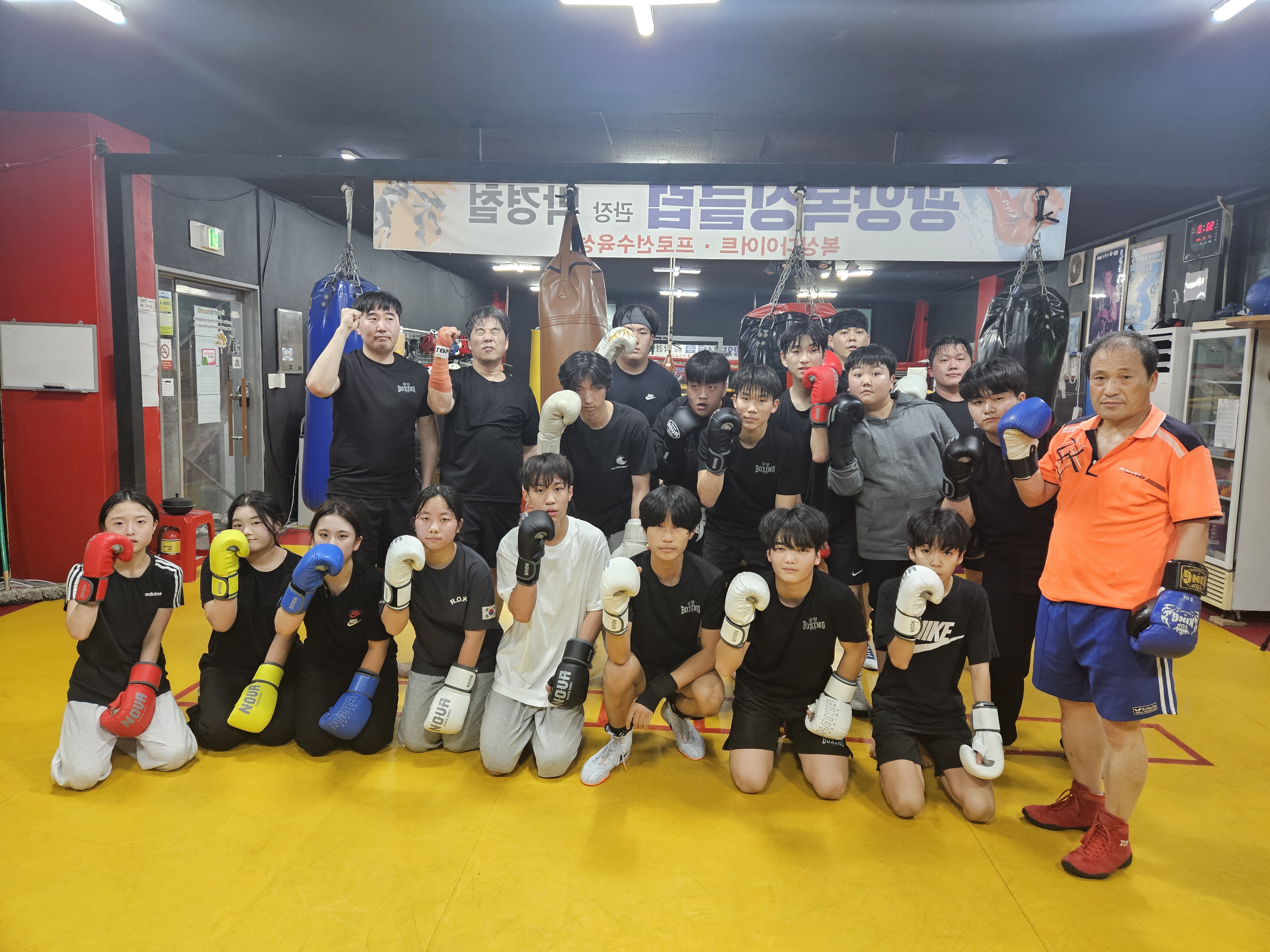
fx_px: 844
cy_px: 476
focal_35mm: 23
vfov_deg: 58.9
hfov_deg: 73.9
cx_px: 635
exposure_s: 1/120
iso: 400
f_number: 1.8
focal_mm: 5.4
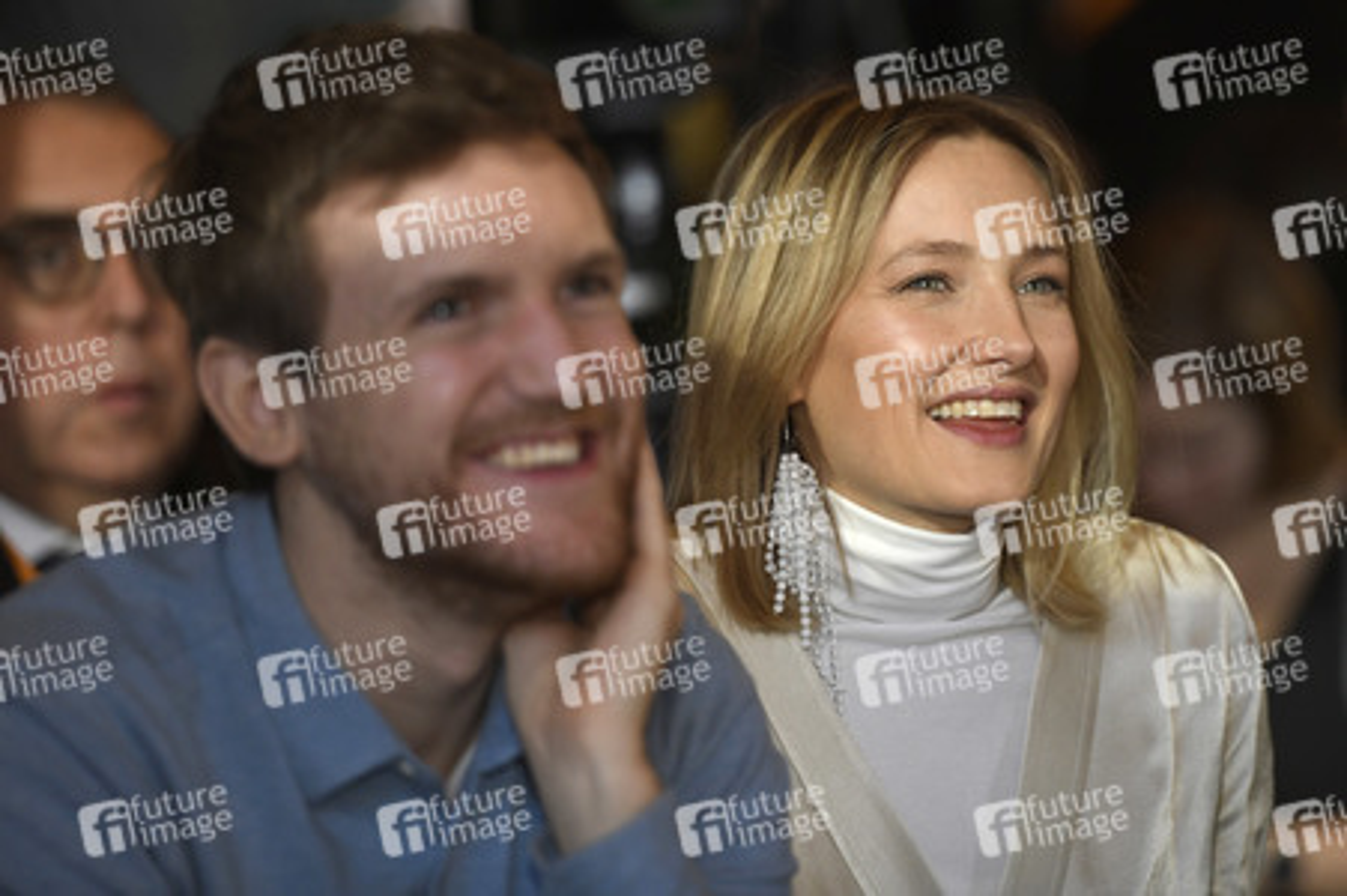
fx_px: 7478
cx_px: 674
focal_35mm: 200
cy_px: 448
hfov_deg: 10.3
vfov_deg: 6.9
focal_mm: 200
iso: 1250
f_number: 2.8
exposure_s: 1/640
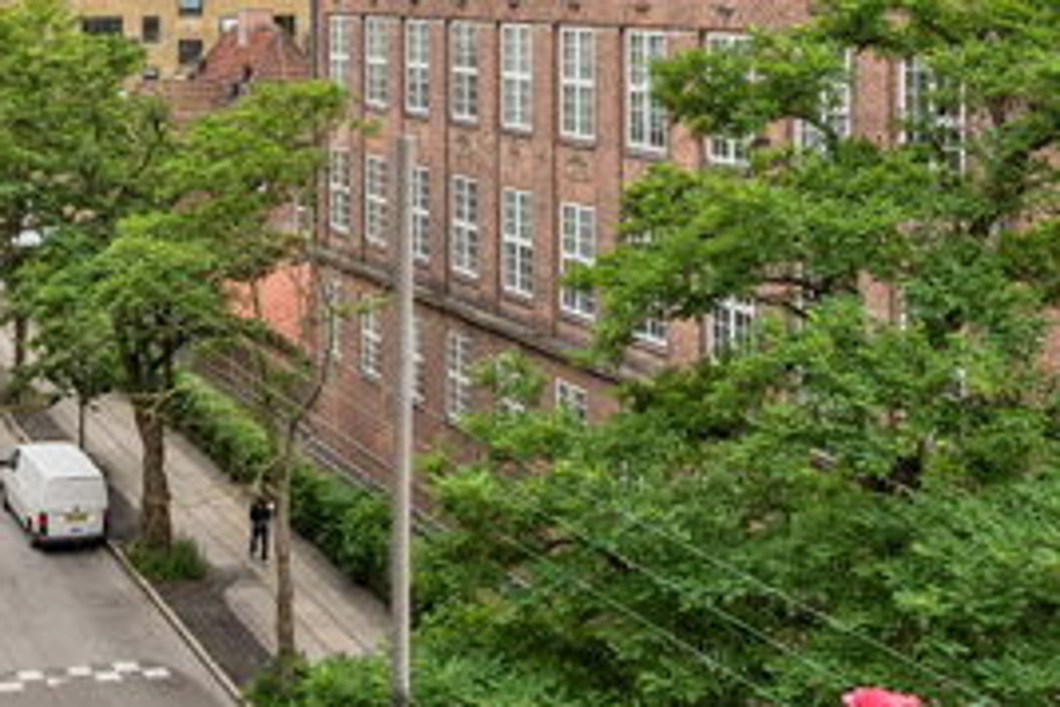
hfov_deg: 32.3
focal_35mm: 60
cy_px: 105
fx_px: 1767
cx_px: 175
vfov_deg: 22.2
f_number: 13
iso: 280
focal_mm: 20
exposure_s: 1/125
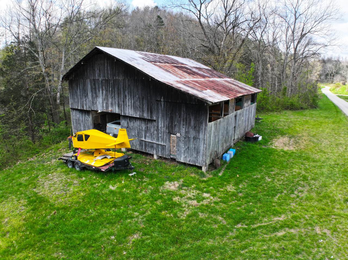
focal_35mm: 24
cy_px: 130
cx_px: 174
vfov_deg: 56.8
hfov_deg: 71.6
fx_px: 241
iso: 230
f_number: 2.8
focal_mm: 12.29
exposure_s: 1/1250
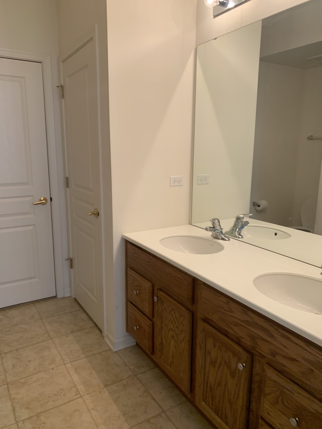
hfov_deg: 53.1
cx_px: 161
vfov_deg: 67.3
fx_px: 322
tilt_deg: -9.6
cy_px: 214
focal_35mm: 26
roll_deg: -1.2
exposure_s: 1/60
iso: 80
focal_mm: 4.25
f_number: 1.8
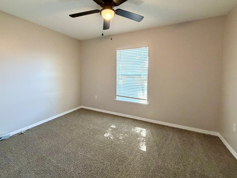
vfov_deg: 77.8
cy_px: 78
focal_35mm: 16
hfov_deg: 94.4
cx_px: 111
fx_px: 110
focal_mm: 2.22
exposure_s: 1/60
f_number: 2.2
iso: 400
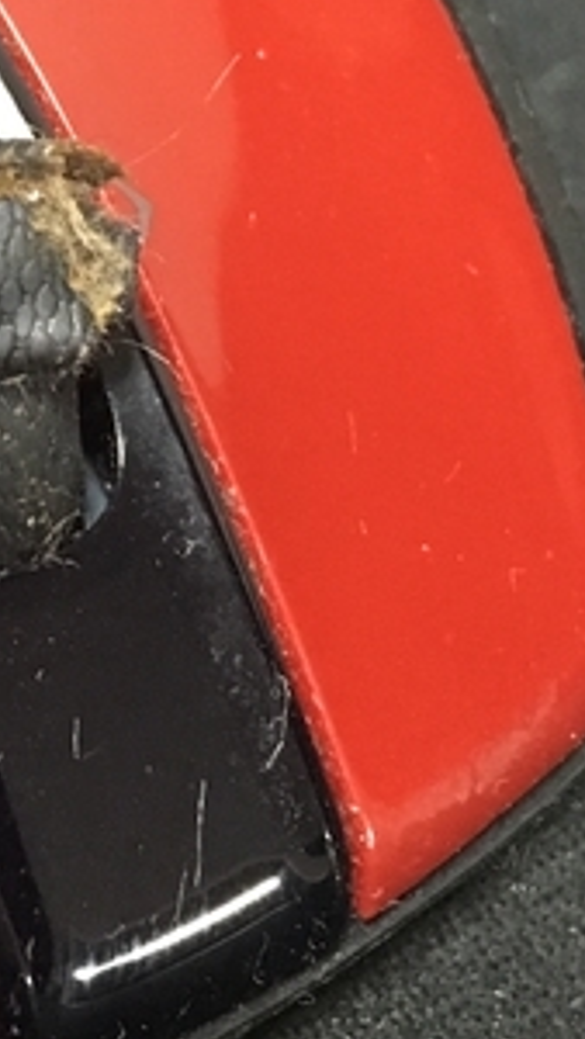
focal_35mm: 108
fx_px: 2975
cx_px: -332
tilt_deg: -41.3
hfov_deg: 10.8
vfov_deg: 19.2
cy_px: -10
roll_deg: -7.2
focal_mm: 4.15
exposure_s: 1/15
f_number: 2.2
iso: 200
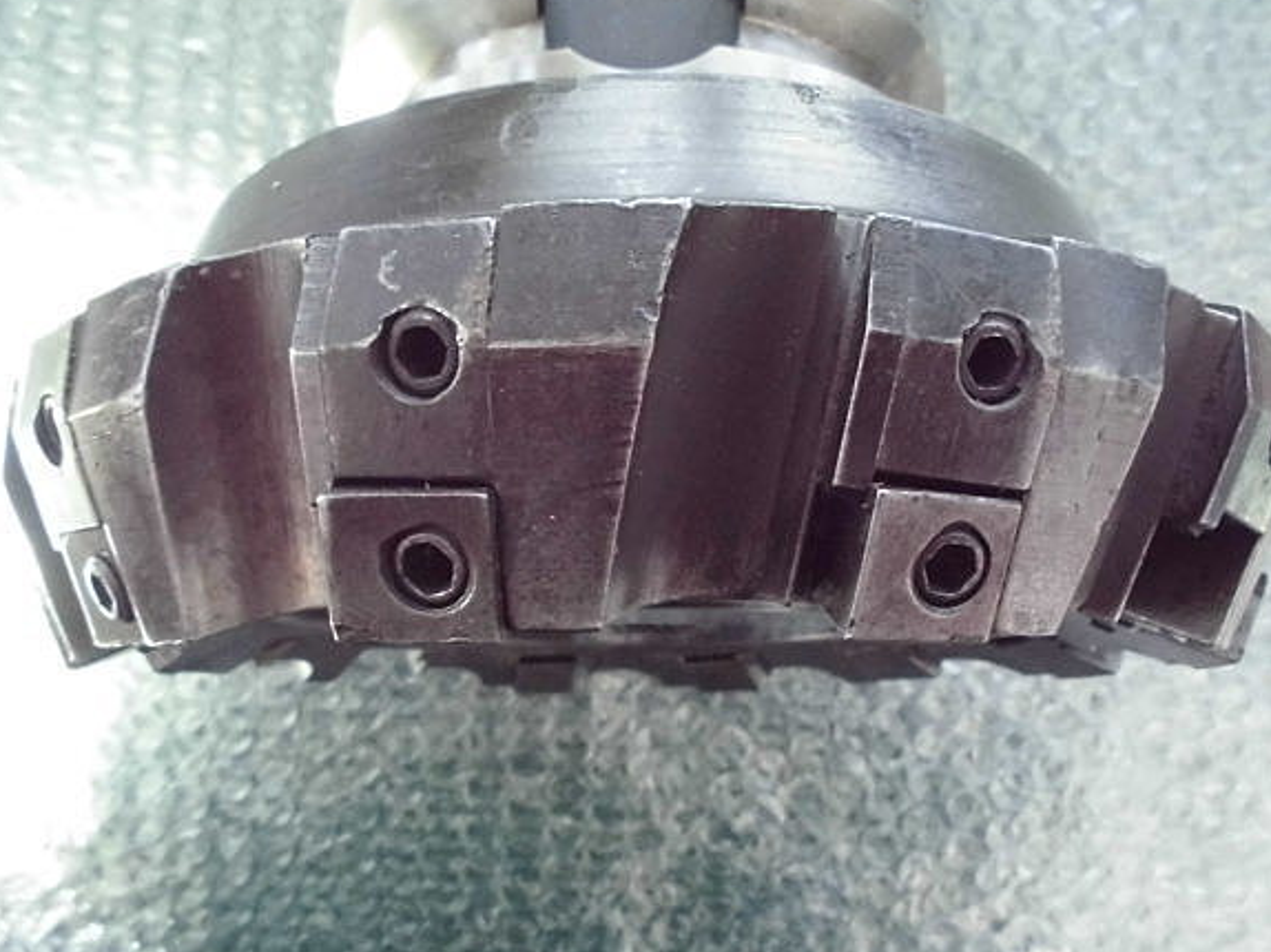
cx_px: 624
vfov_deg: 48.2
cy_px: 480
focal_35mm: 29
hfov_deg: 61.7
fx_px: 1064
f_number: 3.5
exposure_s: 1/50
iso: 800
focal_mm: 4.6
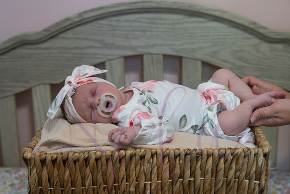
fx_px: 437
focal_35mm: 54
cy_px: 95
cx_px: 141
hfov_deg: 36.7
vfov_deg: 25.0
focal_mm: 52
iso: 3200
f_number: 5
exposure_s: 1/320
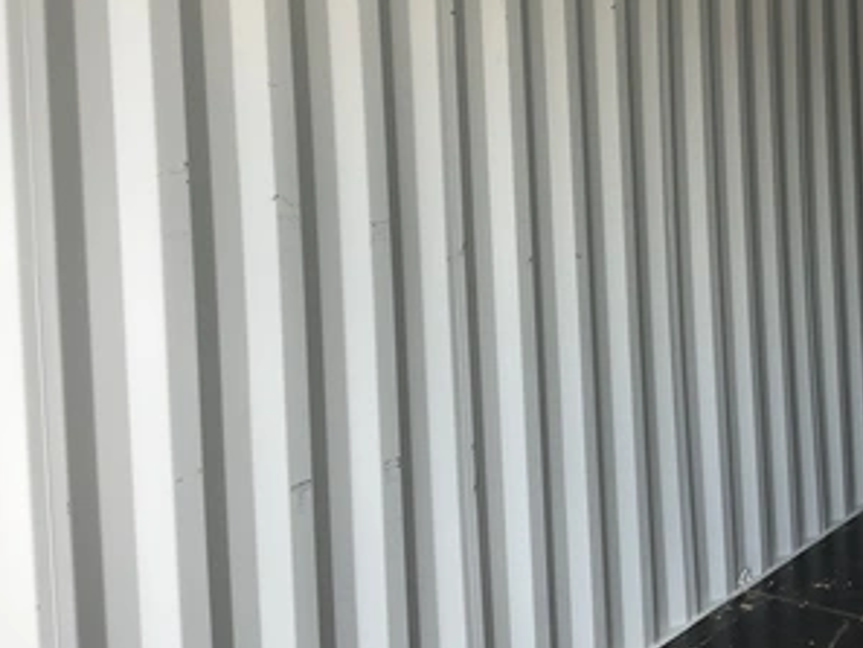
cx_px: 532
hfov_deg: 47.5
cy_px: 224
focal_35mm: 39
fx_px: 973
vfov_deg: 36.5
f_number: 1.8
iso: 20
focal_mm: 3
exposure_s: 1/200
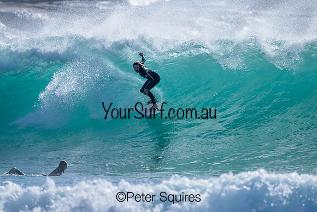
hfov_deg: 2.4
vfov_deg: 1.6
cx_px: 170
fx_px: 7563
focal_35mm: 859
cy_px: 98
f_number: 6.3
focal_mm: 800
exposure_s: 1/2000
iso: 2000
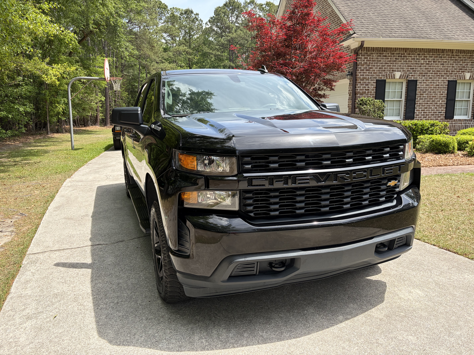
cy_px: 178
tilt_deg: -7.7
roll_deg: +0.4
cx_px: 237
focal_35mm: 26
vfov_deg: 53.1
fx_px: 356
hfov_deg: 67.3
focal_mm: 5.96
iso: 50
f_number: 1.6
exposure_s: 1/1099
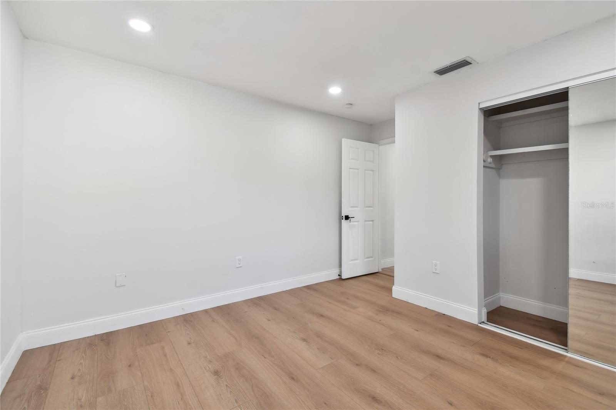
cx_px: 308
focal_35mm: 15
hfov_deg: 100.4
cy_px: 205
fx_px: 257
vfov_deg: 77.3
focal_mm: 10
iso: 100
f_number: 7.1
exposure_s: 1/15
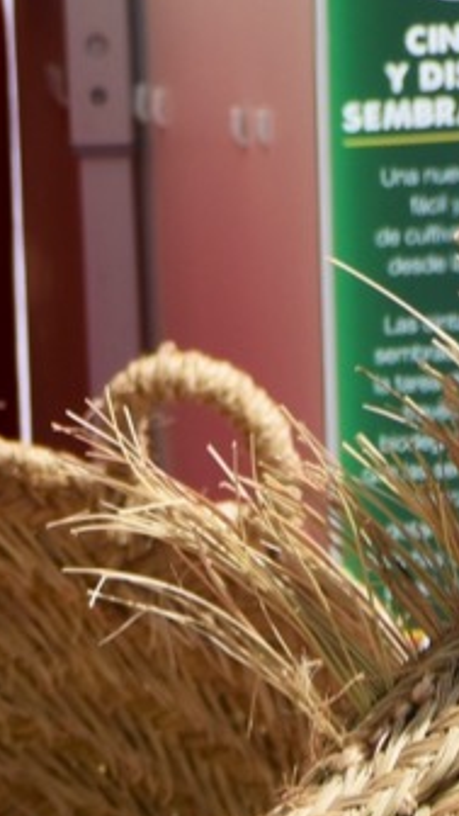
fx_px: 35571
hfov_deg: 0.7
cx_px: 10
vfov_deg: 1.3
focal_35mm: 1644
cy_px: 1054
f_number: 8
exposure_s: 1/400
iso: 100
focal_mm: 220
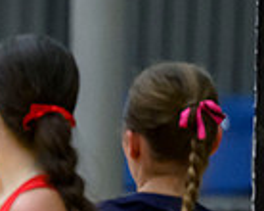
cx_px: -428
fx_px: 9519
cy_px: 350
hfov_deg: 1.6
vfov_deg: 1.3
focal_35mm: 1220
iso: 5000
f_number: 2.8
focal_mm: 200
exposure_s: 1/800
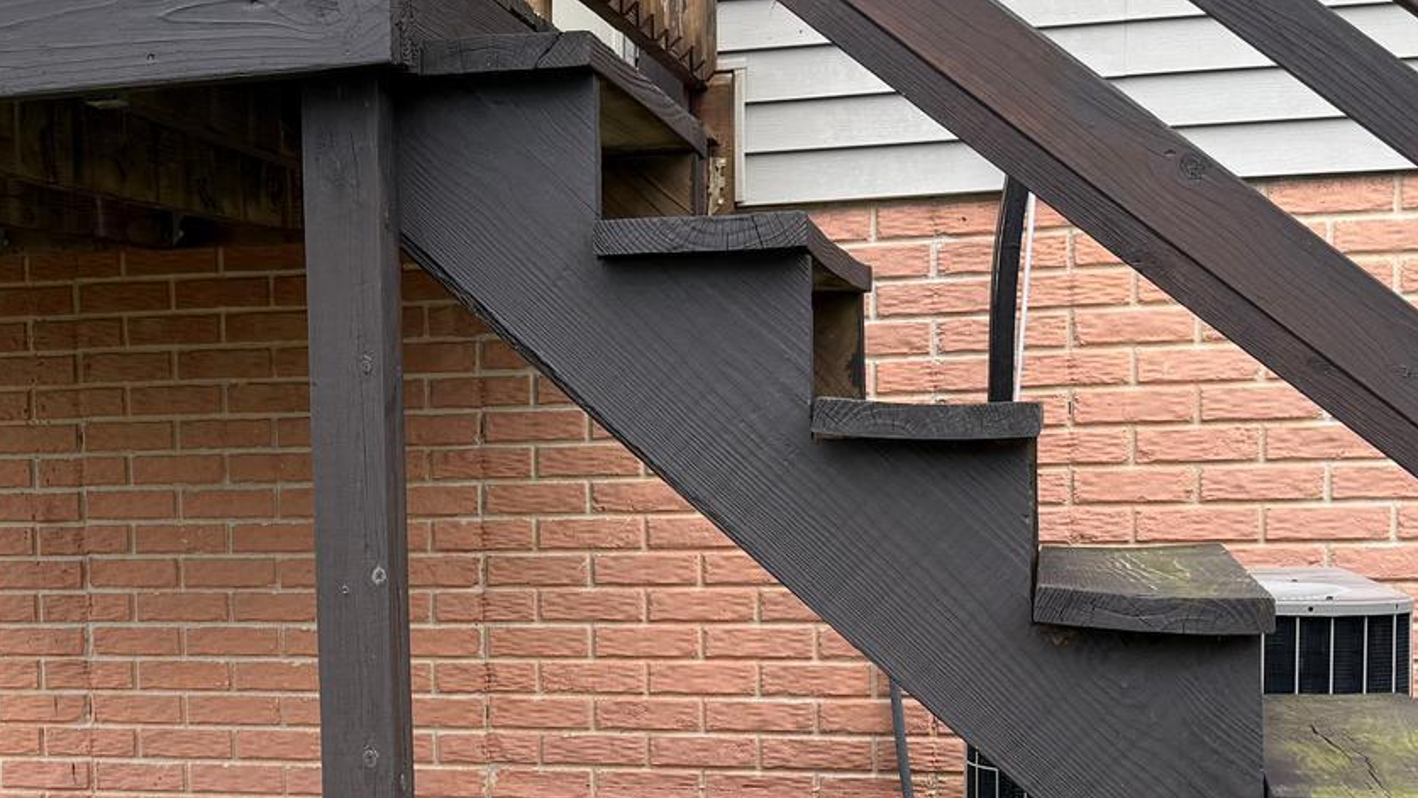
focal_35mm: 64
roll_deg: +1.0
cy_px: 595
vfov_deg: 18.7
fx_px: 2407
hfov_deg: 31.9
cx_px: 281
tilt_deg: -3.2
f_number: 1.78
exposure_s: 1/1106
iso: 80
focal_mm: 6.76
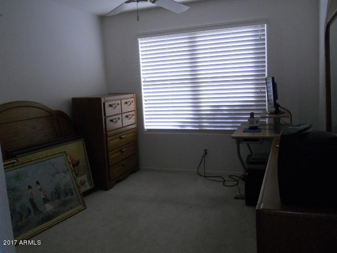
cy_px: 126
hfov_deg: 56.8
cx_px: 168
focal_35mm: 32
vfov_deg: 44.2
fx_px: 312
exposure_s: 1/160
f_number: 3.5
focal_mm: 5.8
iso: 400
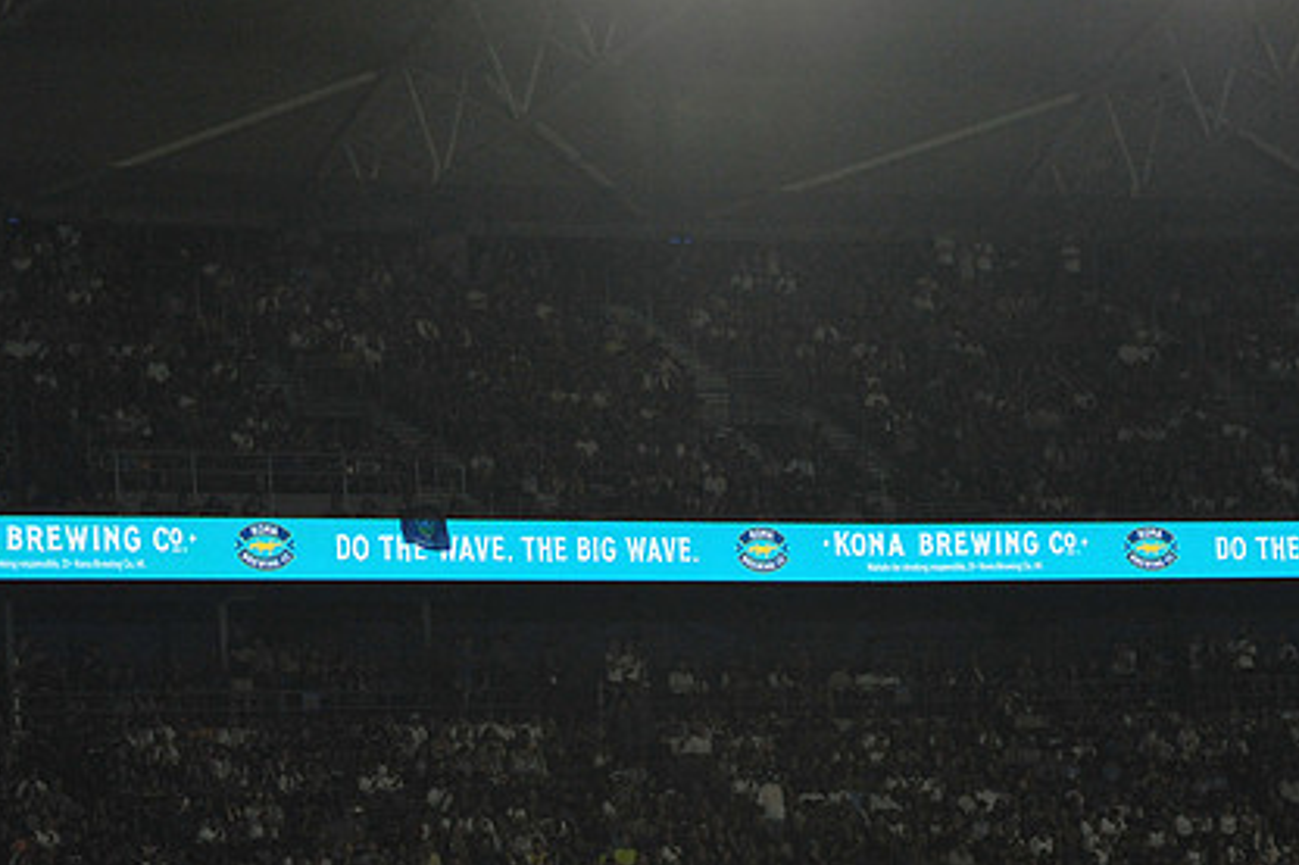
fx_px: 7033
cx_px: 712
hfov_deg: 10.6
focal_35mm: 195
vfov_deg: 7.0
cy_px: 521
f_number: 13
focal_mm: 140
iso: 3200
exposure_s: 1/500
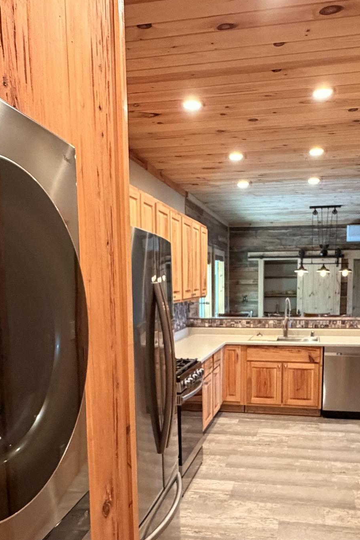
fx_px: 495
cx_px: 209
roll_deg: +0.7
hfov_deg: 39.9
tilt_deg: -8.6
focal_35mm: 33
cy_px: 354
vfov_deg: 56.2
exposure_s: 1/60
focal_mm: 2.22
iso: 500
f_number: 2.2
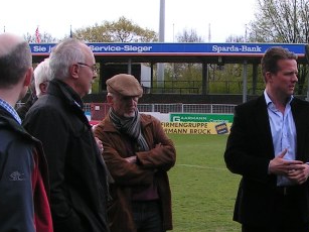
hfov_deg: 19.7
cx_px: 217
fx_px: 883
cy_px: 177
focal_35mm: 99
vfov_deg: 14.9
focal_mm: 5.8
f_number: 5.6
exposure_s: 1/80
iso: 50
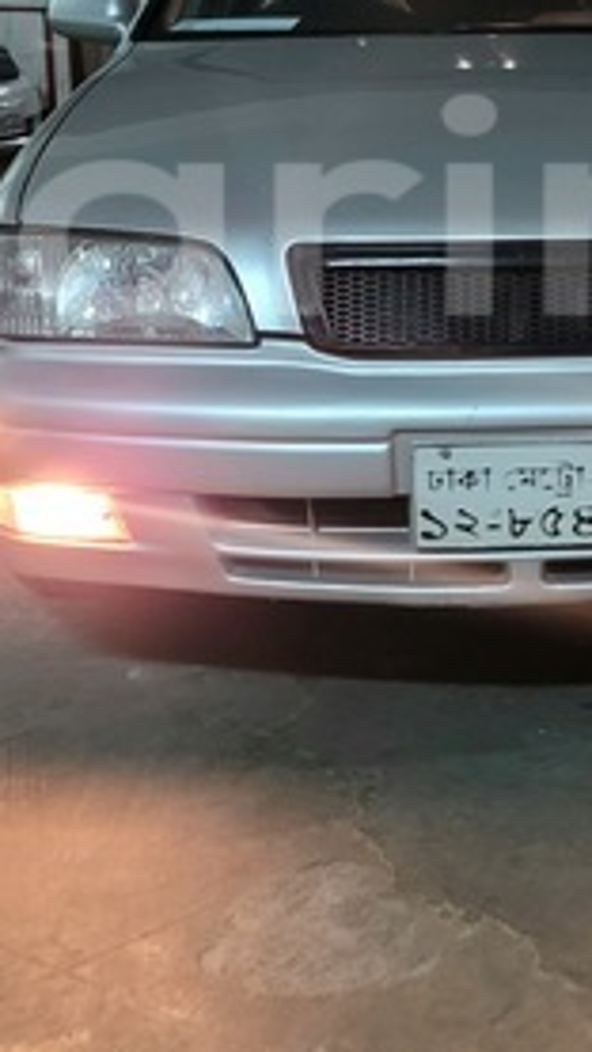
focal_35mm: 59
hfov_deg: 20.0
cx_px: 543
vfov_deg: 34.5
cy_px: 239
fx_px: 1645
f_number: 1.8
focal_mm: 7
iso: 640
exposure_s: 1/25
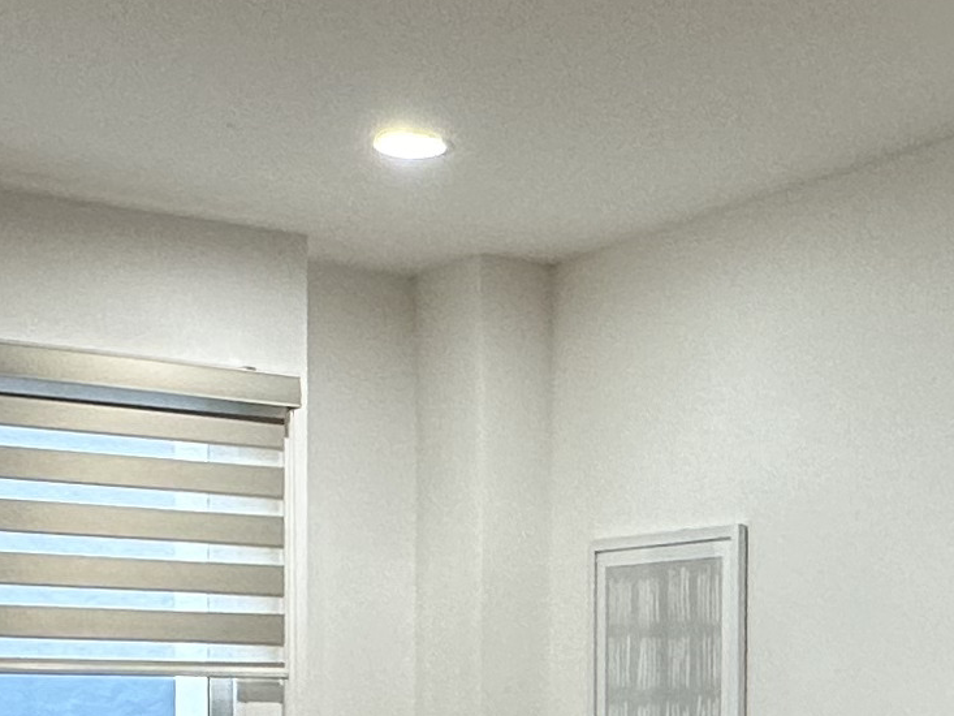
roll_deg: -0.6
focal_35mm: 77
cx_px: 662
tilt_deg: -0.5
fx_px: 2122
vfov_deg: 18.5
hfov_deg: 25.2
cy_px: 763
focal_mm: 2.22
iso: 160
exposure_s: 1/120
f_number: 2.2
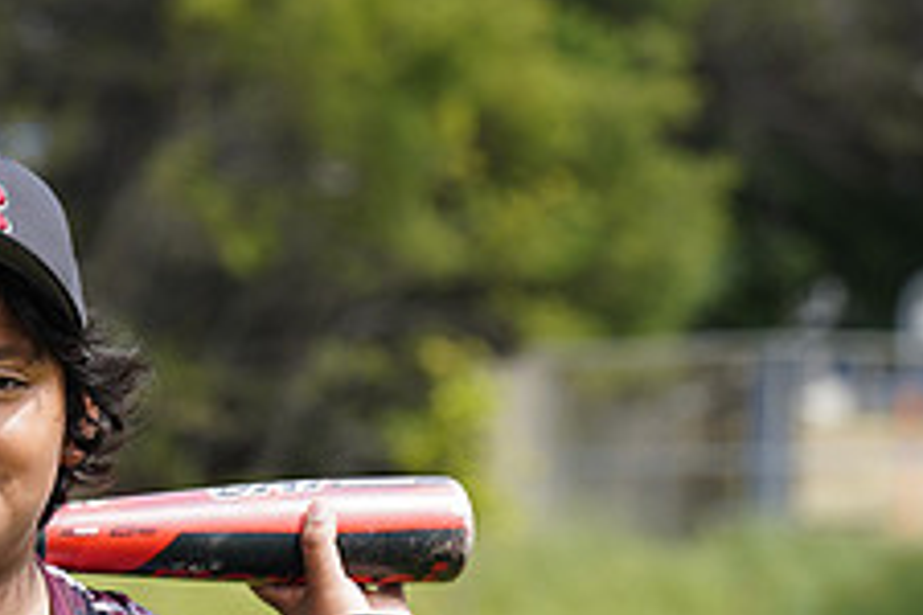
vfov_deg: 3.7
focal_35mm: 366
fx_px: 9383
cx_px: -103
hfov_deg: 5.6
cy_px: 720
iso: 100
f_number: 6.3
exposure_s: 1/200
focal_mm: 142
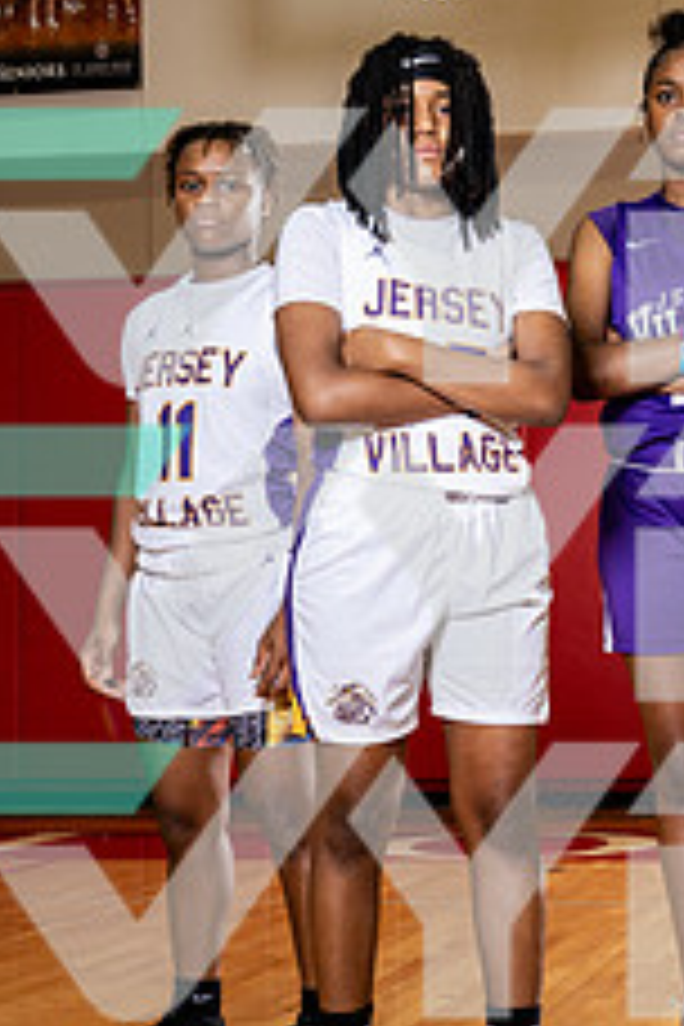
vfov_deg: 25.0
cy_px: 567
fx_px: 2308
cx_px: 585
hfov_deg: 16.7
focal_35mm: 81
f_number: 5.6
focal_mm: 41
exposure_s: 1/250
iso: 500
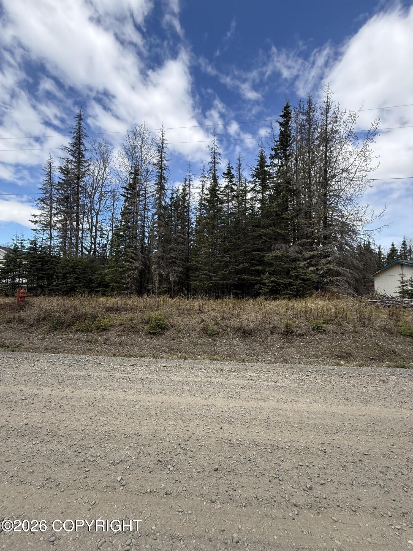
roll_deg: -2.1
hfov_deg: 85.7
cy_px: 276
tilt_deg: +2.0
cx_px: 206
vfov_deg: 102.1
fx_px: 223
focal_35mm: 14
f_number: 2.2
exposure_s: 1/574
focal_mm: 2.22
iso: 64
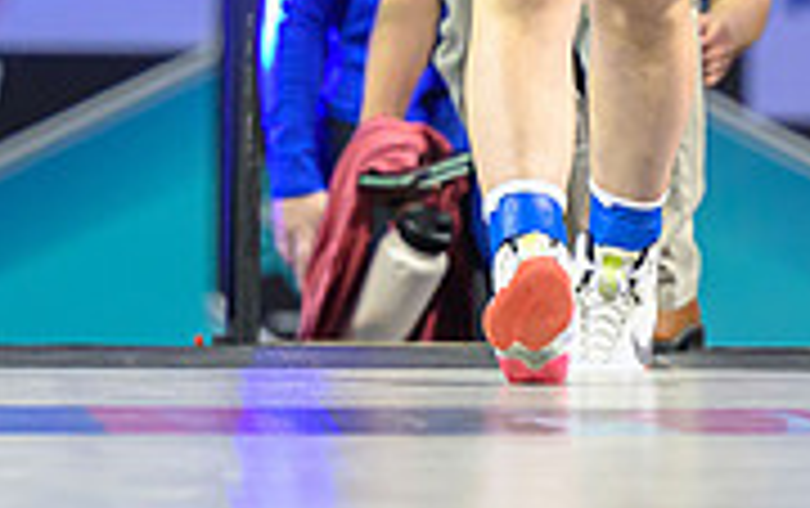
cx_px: 485
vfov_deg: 2.2
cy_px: -430
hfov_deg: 3.5
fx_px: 13217
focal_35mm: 598
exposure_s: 1/640
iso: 4000
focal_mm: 150
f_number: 2.8
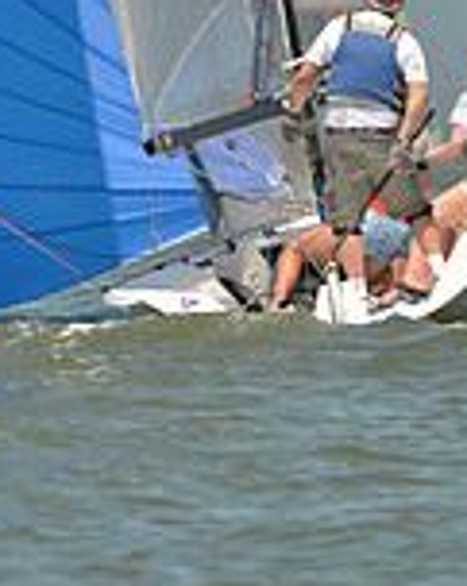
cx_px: 75
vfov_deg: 1.5
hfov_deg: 1.2
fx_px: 22406
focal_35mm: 1293
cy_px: -440
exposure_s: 1/1250
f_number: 6.3
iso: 200
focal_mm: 360
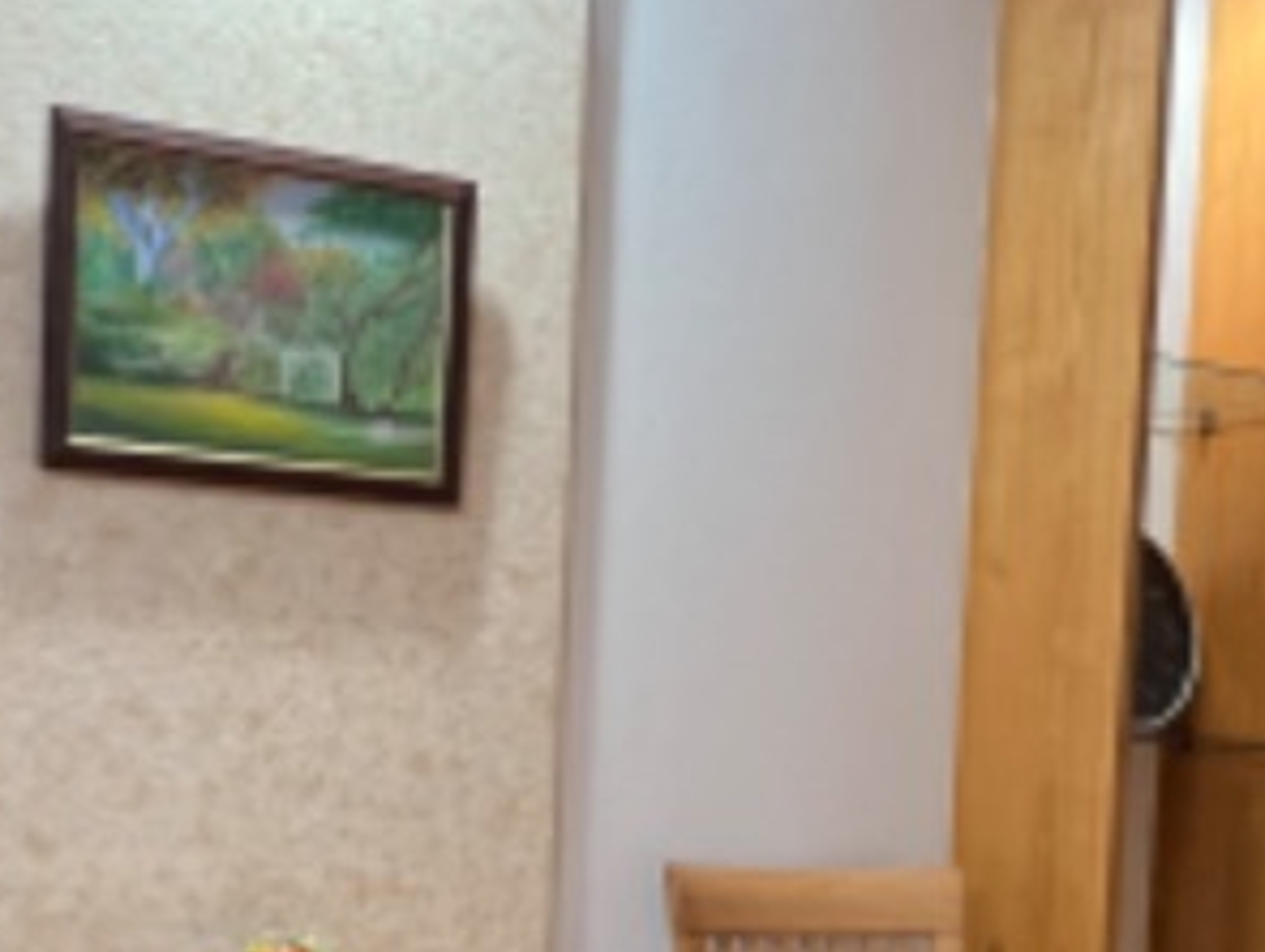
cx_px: 570
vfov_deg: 31.6
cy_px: 828
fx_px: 1610
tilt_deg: -3.8
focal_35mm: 44
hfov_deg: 42.8
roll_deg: -2.1
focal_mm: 1.57
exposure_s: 1/50
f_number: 1.8
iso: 320
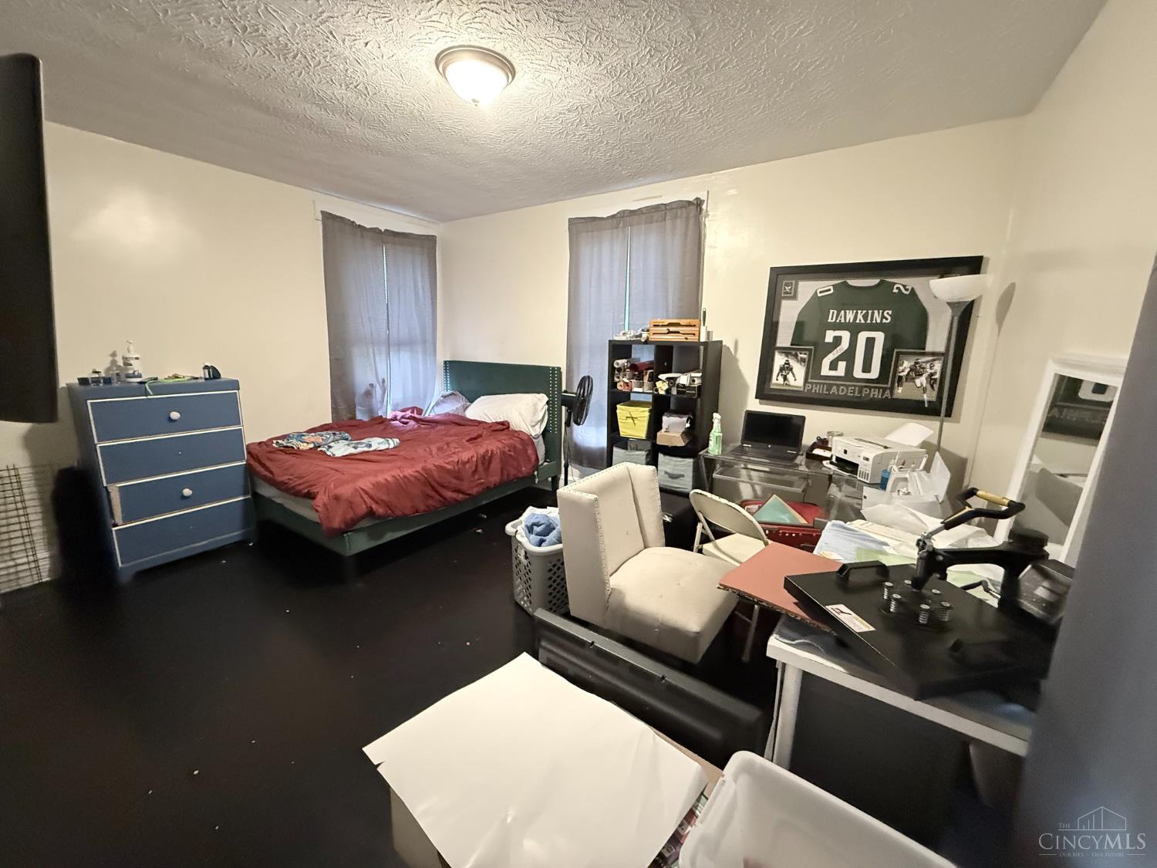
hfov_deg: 102.1
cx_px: 578
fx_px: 468
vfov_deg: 85.7
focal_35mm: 14
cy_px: 434
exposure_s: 1/40
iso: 1000
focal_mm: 2.22
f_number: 2.2
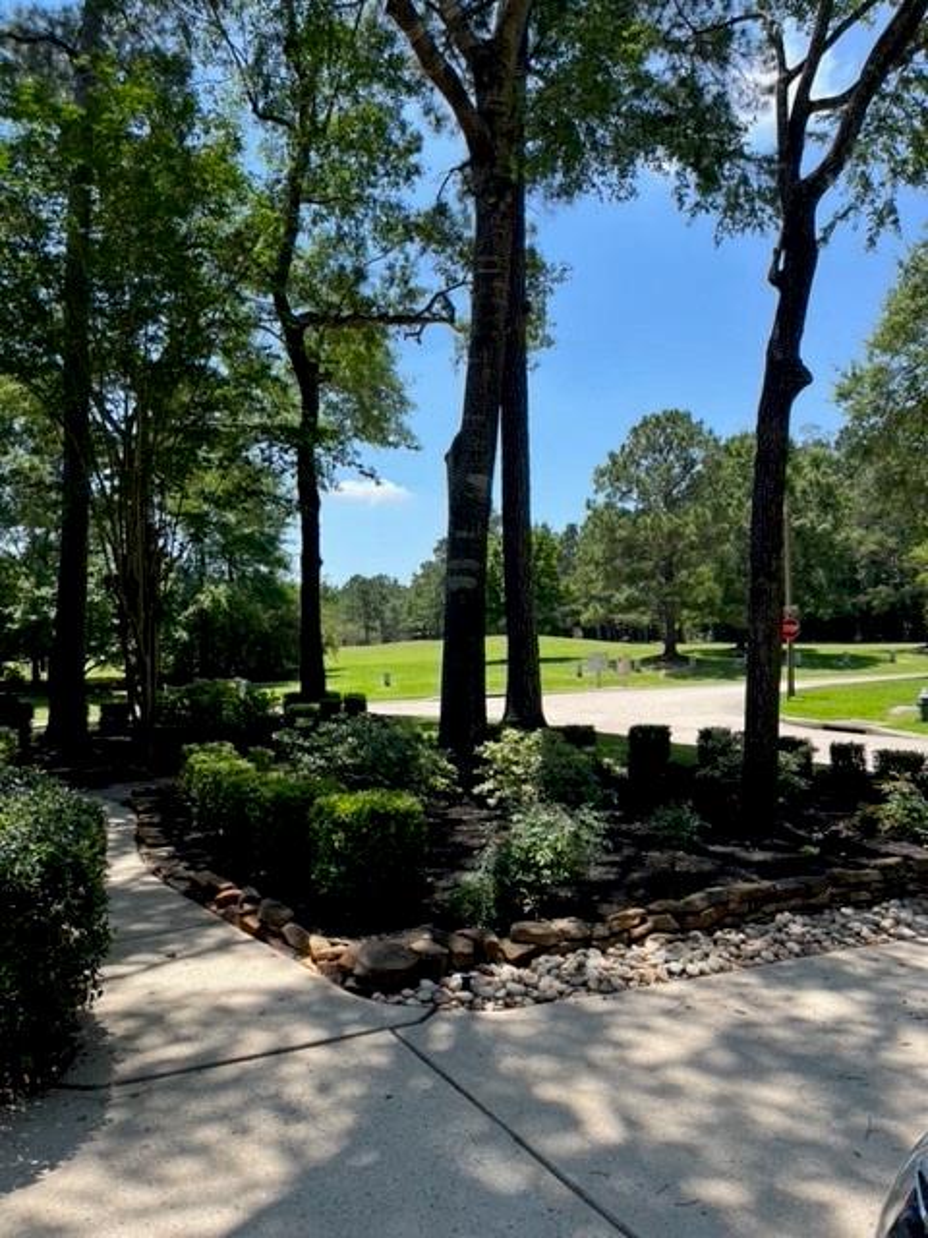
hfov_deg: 53.1
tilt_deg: +1.0
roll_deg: +1.8
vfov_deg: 67.3
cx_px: 464
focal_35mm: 26
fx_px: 929
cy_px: 619
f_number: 1.6
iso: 50
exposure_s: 1/2062
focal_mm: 5.1
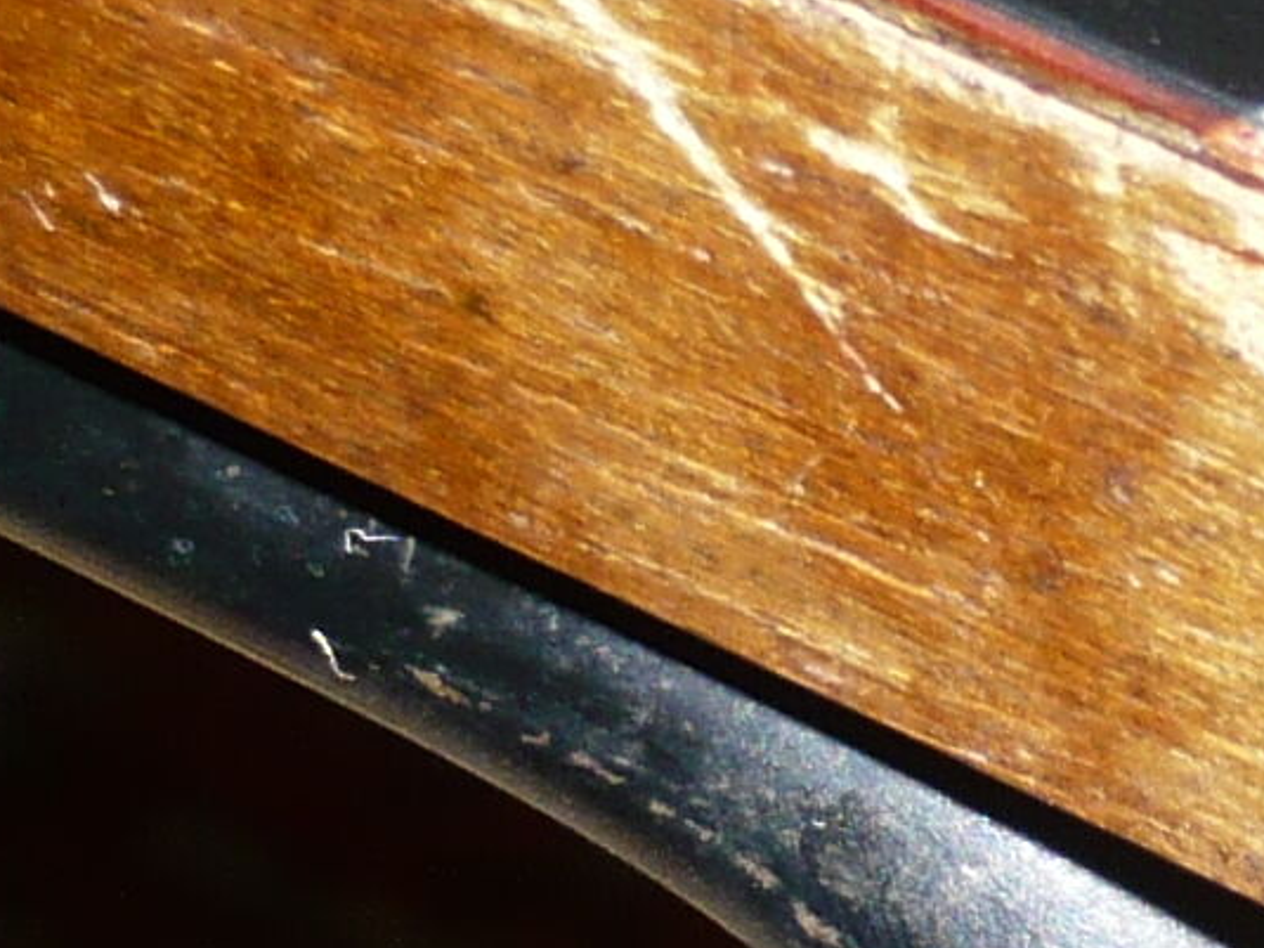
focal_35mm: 333
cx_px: 1444
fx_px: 12157
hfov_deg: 5.9
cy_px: 636
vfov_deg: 4.5
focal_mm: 9.5
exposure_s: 1/30
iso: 100
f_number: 4.1
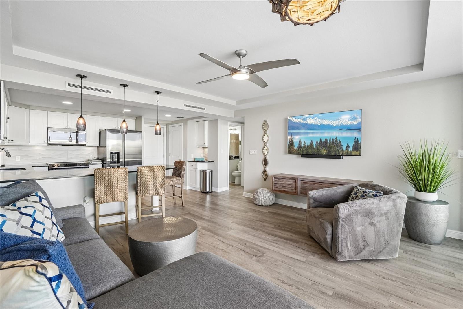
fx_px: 193
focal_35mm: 15
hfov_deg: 100.4
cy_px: 154
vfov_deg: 77.3
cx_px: 232
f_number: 8
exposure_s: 1/30
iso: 400
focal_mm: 10
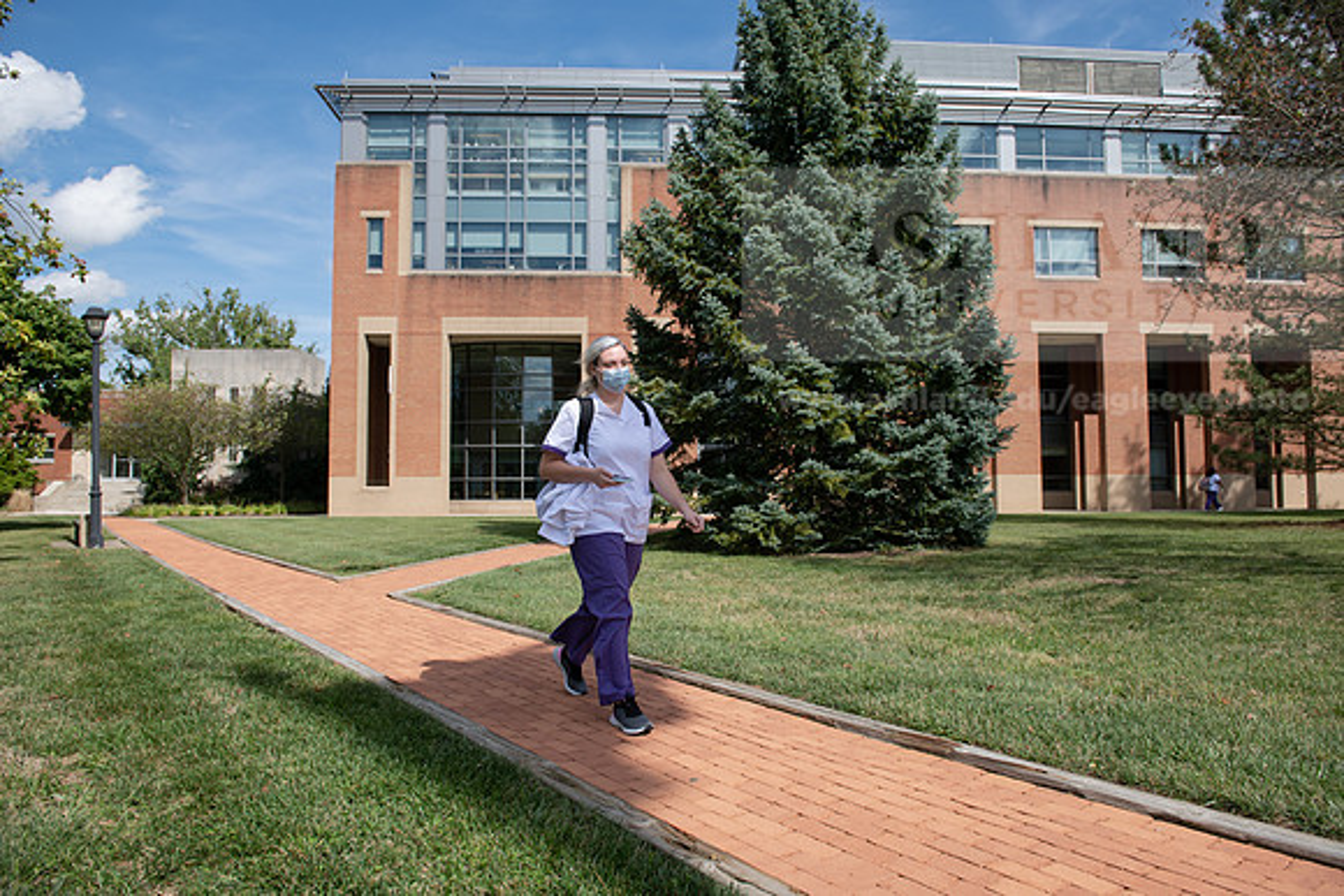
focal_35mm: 24
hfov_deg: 73.7
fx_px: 896
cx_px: 672
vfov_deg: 53.2
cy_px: 448
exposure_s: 1/640
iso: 100
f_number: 5
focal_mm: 24
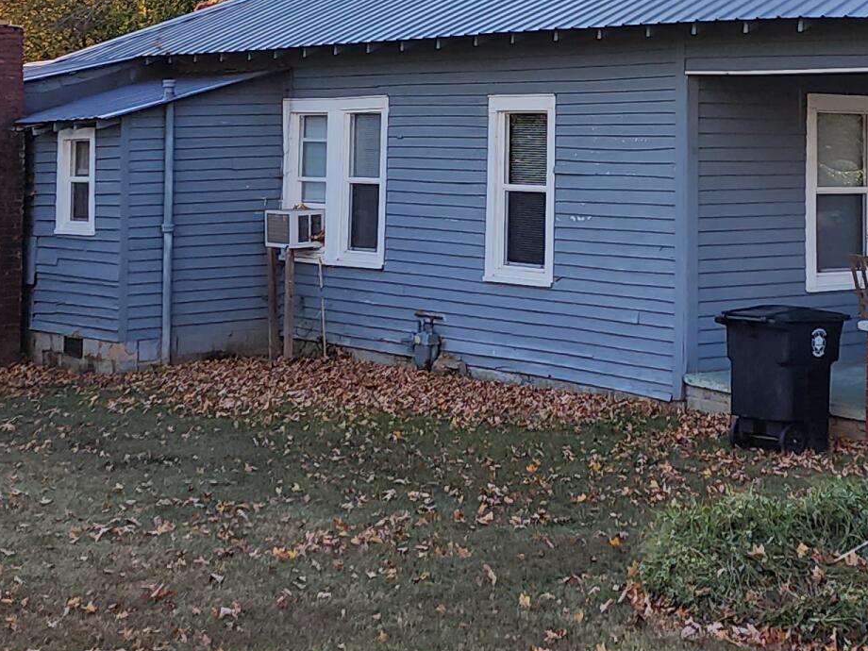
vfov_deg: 19.2
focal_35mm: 75
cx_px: 657
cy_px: 44
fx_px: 1881
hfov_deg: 25.7
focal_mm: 6.4
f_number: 1.8
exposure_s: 1/440
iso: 12
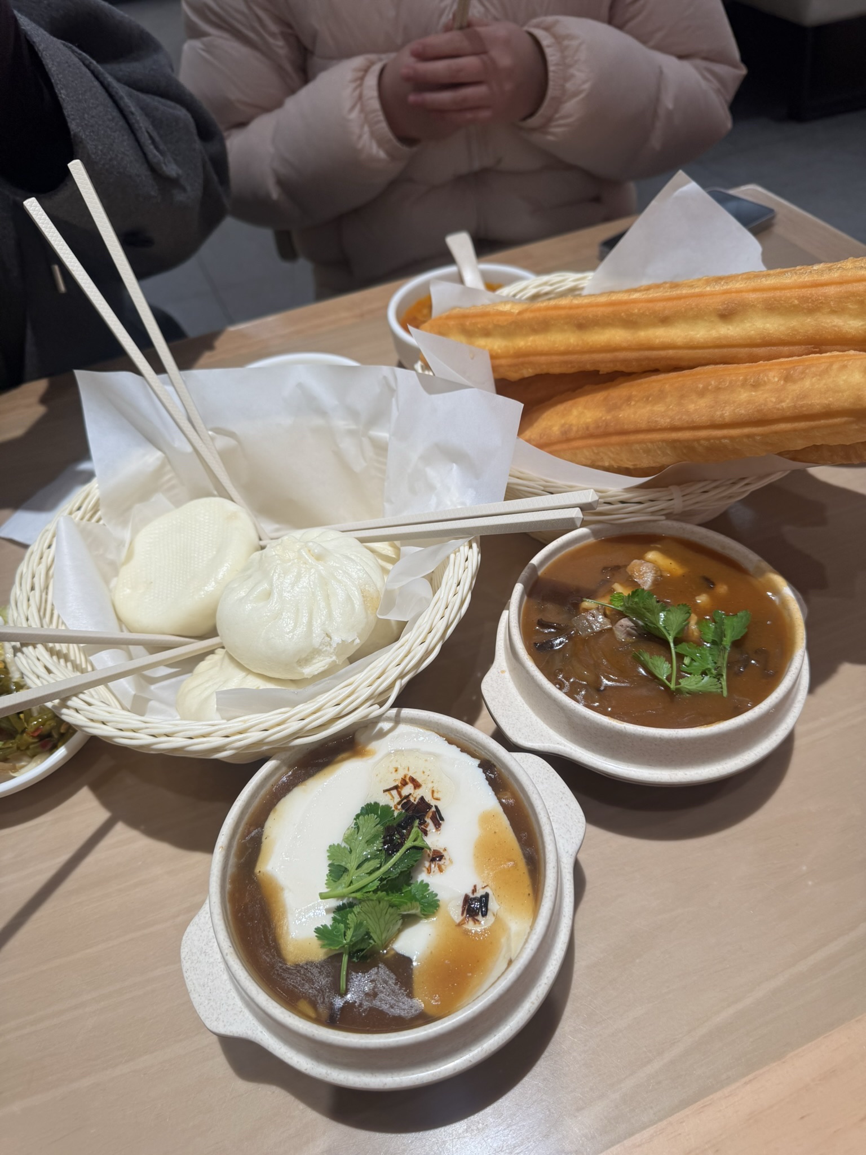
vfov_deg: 71.6
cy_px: 578
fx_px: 801
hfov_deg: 56.8
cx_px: 433
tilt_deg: -46.5
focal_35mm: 24
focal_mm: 6.76
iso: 64
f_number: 1.78
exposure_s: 1/207
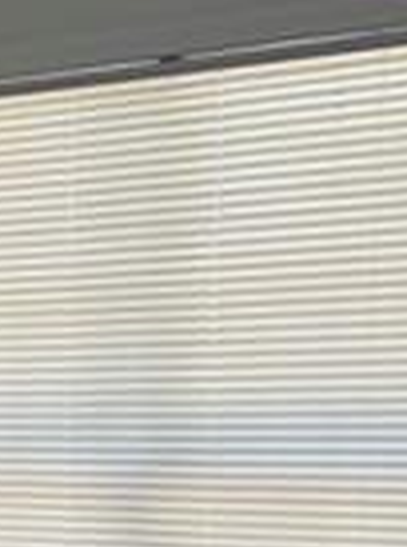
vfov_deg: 14.2
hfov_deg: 10.5
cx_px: -223
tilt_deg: -5.0
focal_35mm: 135
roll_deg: -0.4
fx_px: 2126
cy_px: 635
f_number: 1.78
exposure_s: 1/282
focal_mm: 6.76
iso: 64
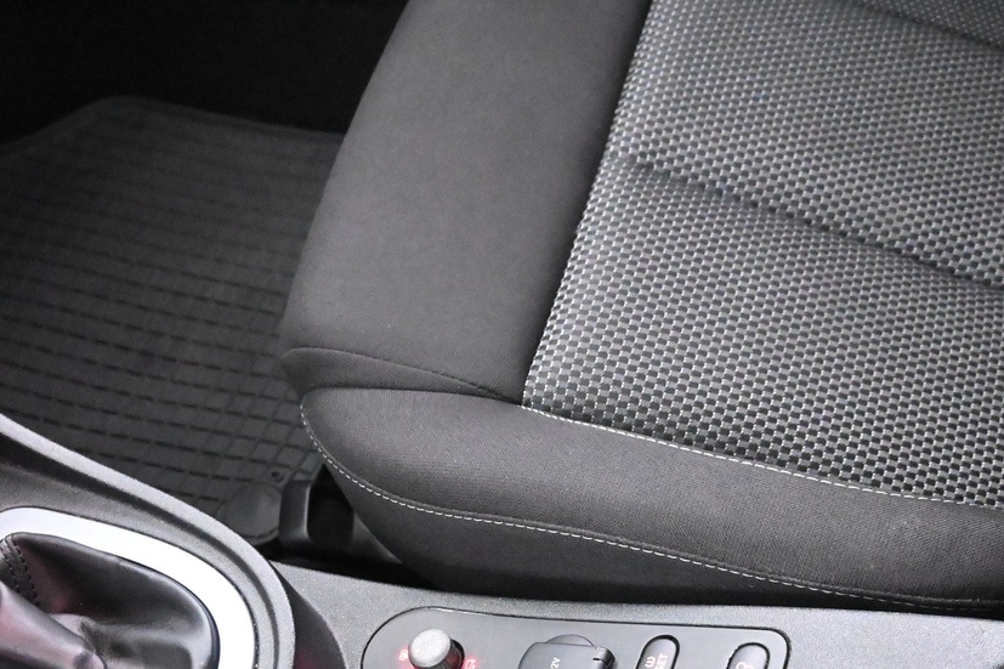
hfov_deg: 41.9
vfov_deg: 27.8
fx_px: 1310
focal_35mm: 47
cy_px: 578
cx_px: 471
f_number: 3.5
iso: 12800
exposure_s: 1/25
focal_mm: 16
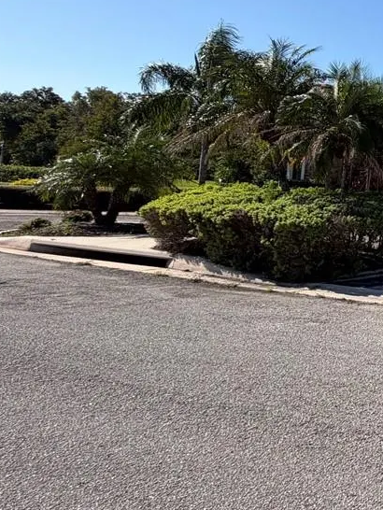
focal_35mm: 41
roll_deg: -2.5
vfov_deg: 44.6
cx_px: 614
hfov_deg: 24.5
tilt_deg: +3.5
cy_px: 144
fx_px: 604
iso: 20
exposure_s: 1/853
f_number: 2.2
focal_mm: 2.22
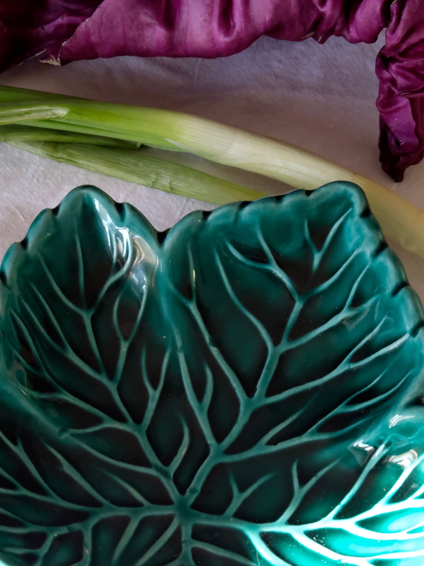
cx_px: 215
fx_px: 2074
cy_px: 349
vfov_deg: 15.5
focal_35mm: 127
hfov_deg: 11.7
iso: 4000
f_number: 10
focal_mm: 55
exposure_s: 1/125
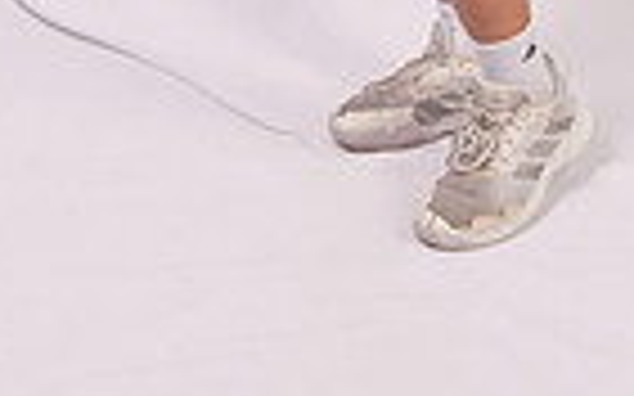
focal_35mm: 107
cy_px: -608
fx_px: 1848
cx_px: 472
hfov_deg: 19.3
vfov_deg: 10.3
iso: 160
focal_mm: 33
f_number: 5.6
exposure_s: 1/125
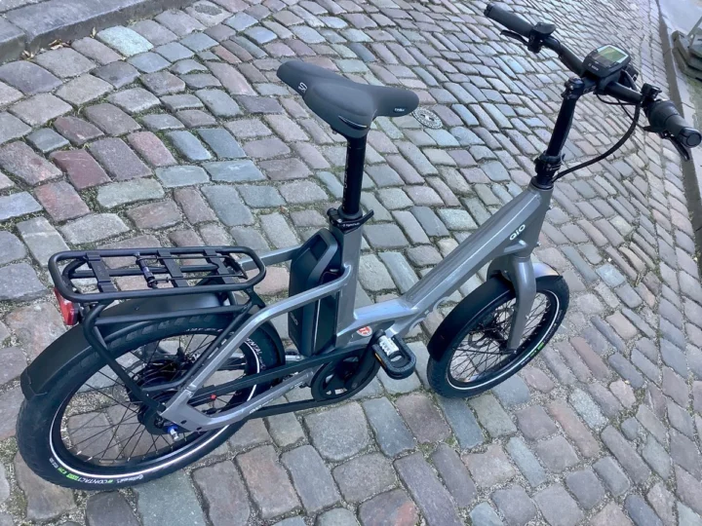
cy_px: 263
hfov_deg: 58.4
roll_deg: -35.8
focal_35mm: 31
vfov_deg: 45.4
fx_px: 629
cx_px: 351
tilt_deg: -39.6
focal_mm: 3.3
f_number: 2.4
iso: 80
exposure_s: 1/60
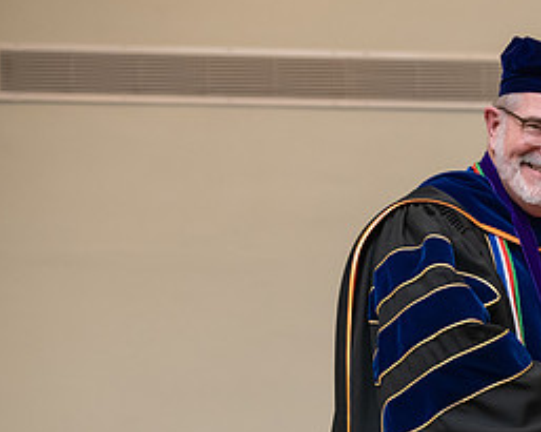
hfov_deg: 9.1
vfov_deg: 7.3
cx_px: 552
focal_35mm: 212
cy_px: 378
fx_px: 3391
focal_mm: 100
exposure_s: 1/200
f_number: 4
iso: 2000
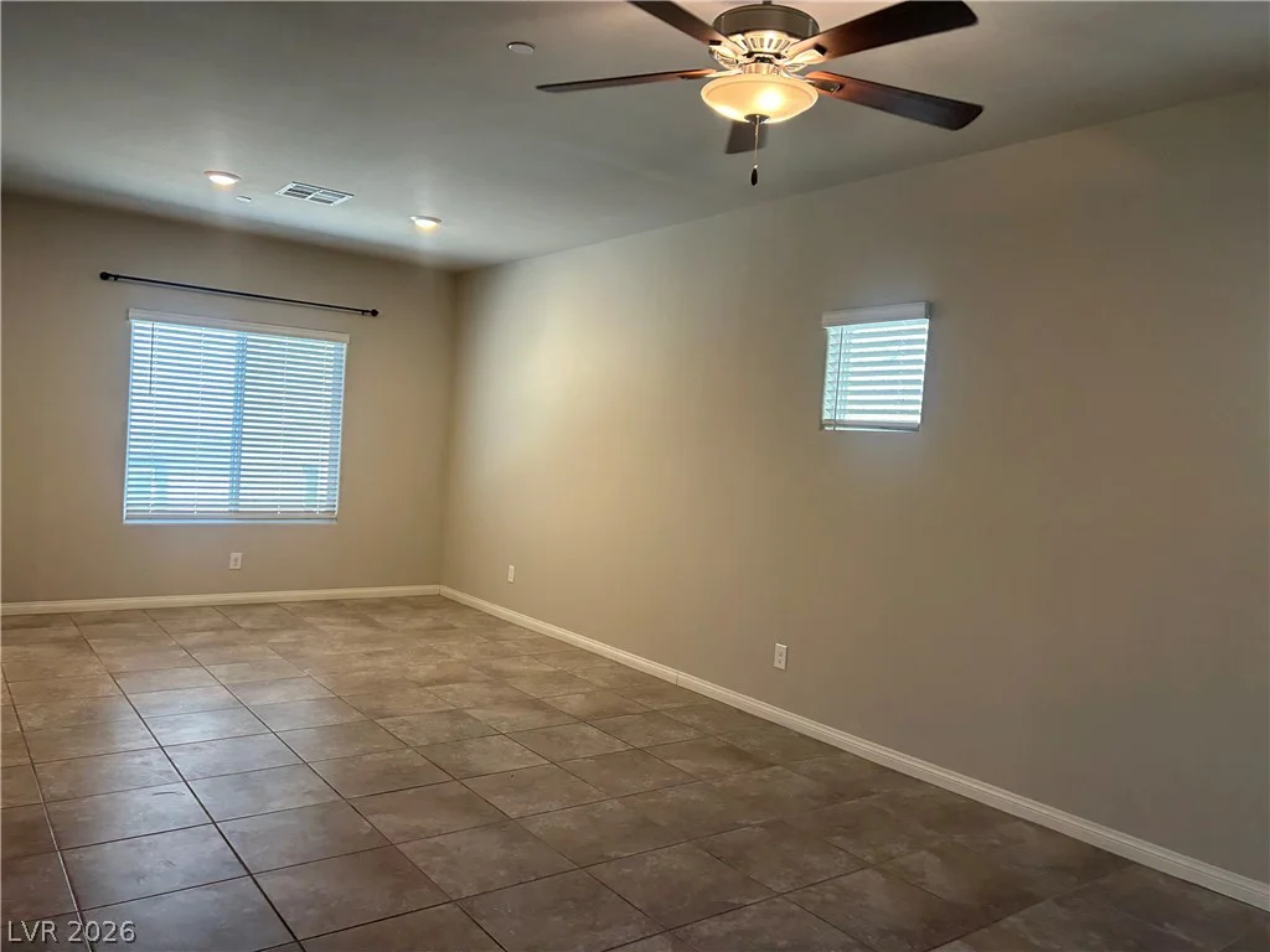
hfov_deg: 67.3
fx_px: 954
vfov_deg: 53.1
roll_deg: -3.3
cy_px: 476
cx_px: 635
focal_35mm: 26
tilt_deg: -2.7
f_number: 1.5
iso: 125
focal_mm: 5.7
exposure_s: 1/120
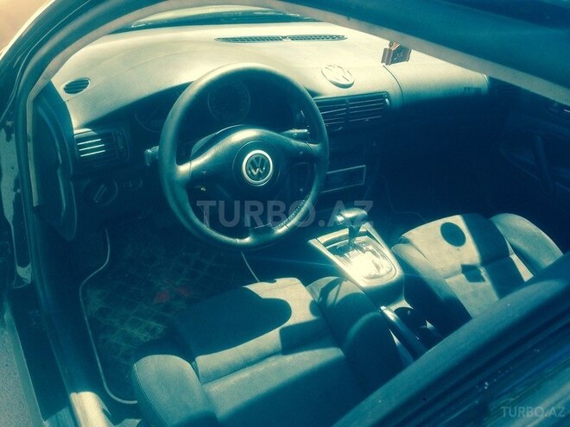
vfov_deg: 42.9
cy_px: 214
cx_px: 285
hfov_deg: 55.4
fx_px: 543
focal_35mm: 33
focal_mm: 4.12
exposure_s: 1/261
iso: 50
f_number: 2.4
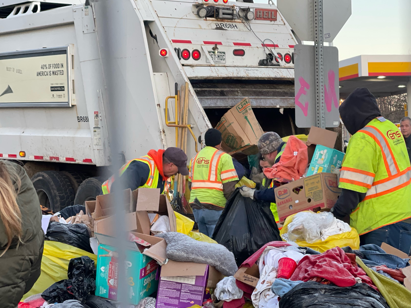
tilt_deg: +1.0
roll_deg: +2.3
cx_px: 251
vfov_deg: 18.4
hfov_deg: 24.4
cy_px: 174
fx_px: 950
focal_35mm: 80
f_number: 2.2
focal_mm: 7.5
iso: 80
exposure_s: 1/121
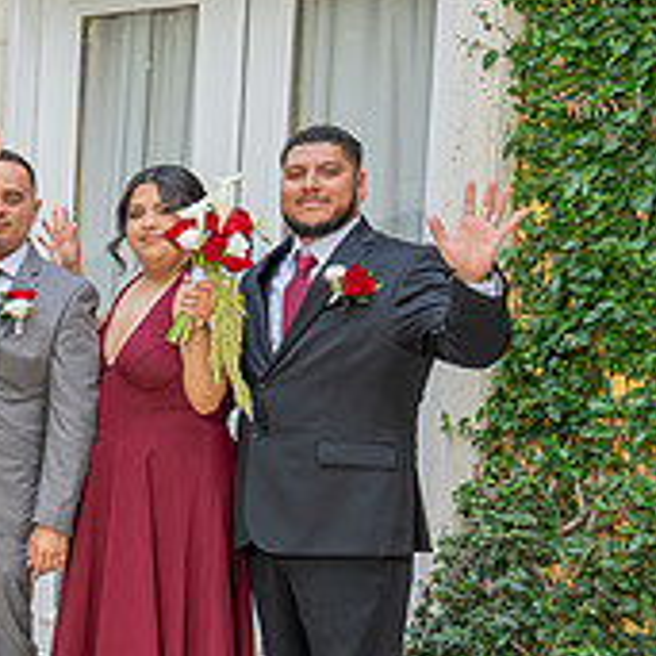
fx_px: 1973
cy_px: 420
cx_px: -384
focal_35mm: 92
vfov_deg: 18.8
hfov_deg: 16.8
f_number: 4.5
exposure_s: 1/200
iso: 200
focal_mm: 32
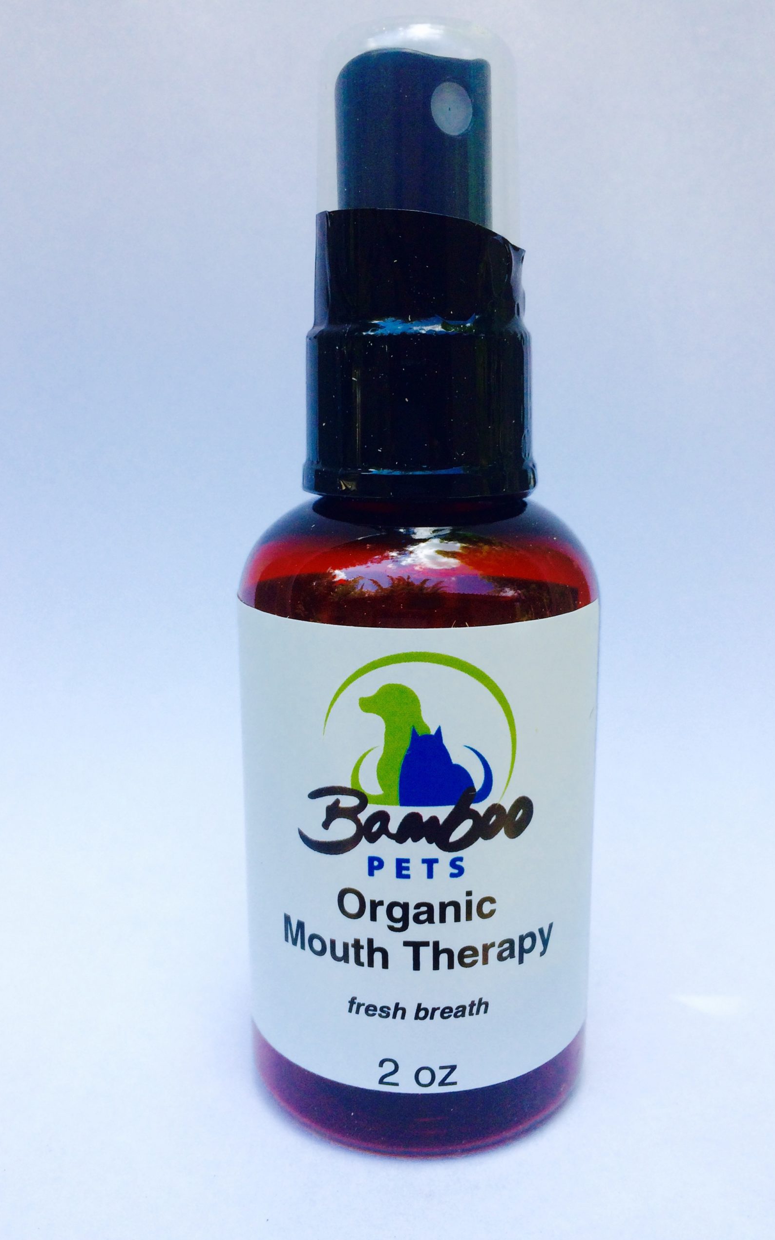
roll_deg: -1.5
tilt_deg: -11.1
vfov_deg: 61.2
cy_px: 617
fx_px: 1048
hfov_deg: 40.6
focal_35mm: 31
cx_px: 398
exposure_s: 1/760
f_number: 2.2
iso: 32
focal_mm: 4.15
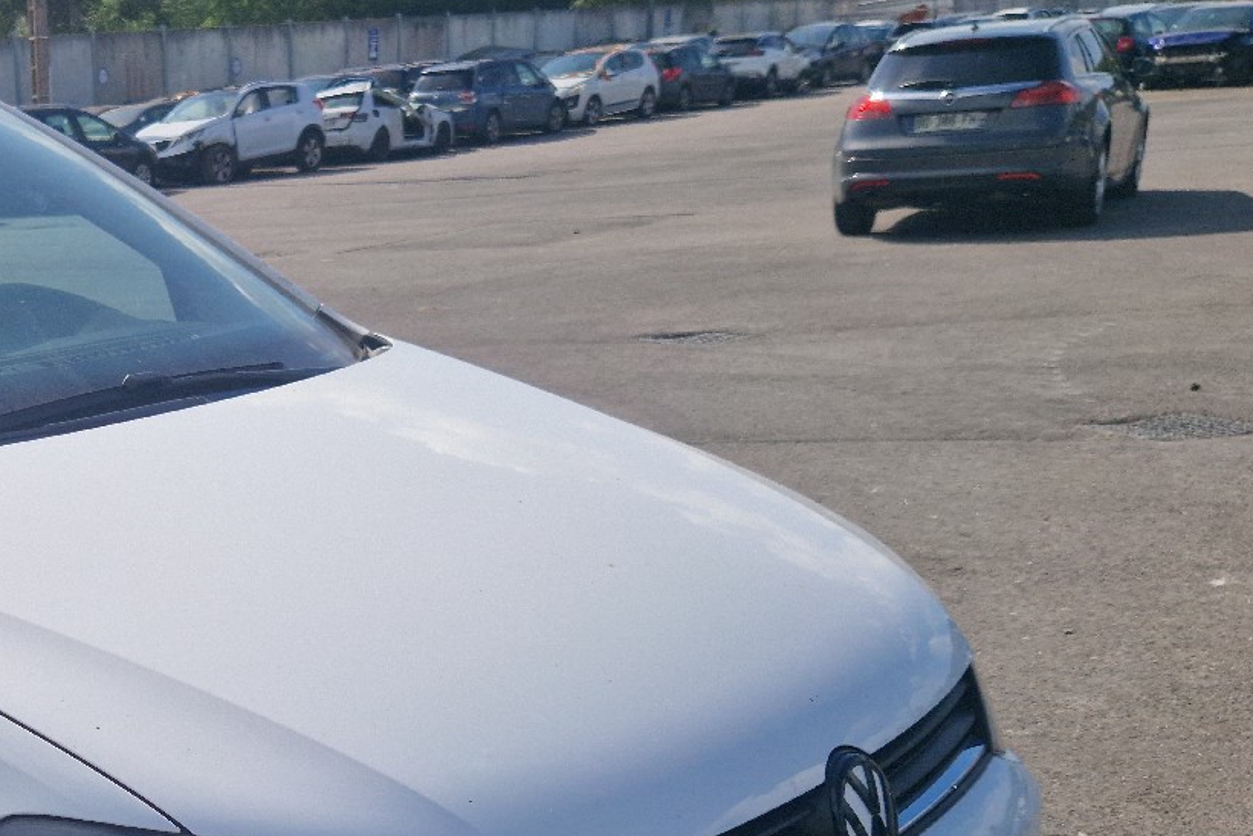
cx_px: 3
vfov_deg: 23.3
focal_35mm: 56
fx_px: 1949
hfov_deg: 32.8
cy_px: 821
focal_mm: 5.4
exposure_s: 1/2500
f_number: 1.8
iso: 50
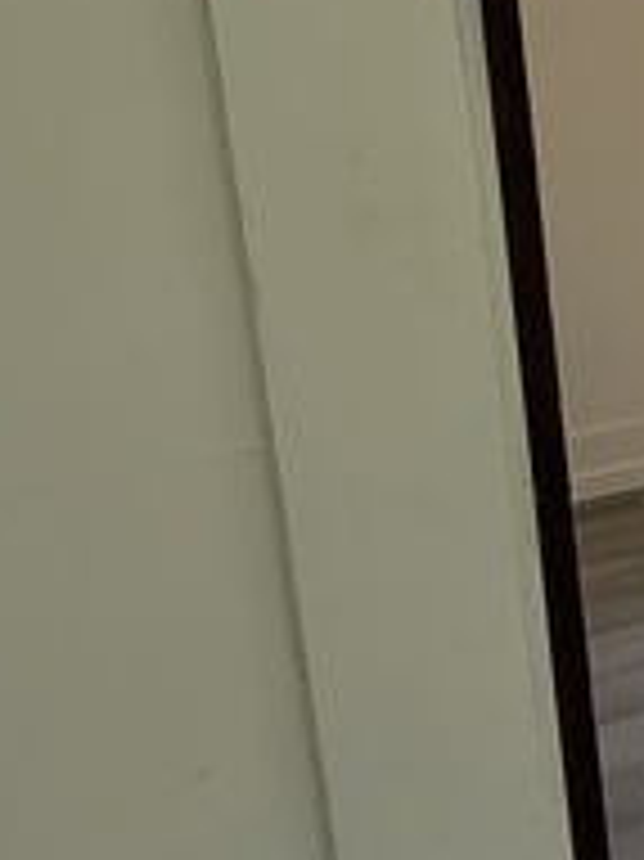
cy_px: 209
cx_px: 964
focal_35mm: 49
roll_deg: +2.4
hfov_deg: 23.7
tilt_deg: -7.0
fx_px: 1217
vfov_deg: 37.9
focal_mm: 2.22
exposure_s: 1/99
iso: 125
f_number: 2.2
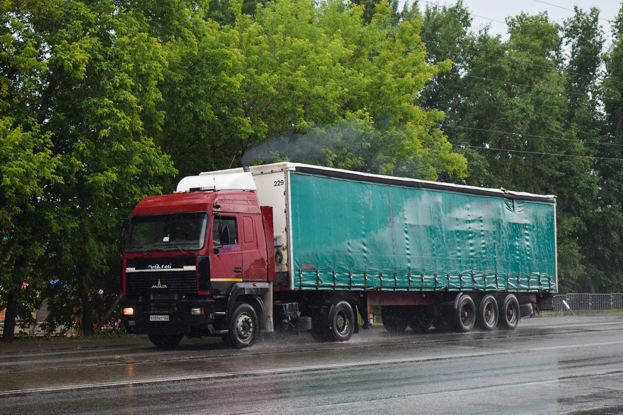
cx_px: 312
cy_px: 208
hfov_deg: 28.1
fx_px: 1246
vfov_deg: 18.9
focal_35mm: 72
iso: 800
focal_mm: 48
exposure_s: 1/800
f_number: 6.3
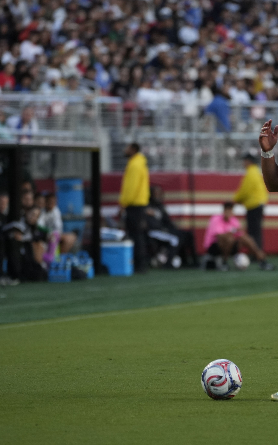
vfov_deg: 4.6
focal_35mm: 459
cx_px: 279
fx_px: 5564
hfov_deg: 2.9
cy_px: 222
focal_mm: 200
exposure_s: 1/1600
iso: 500
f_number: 2.8
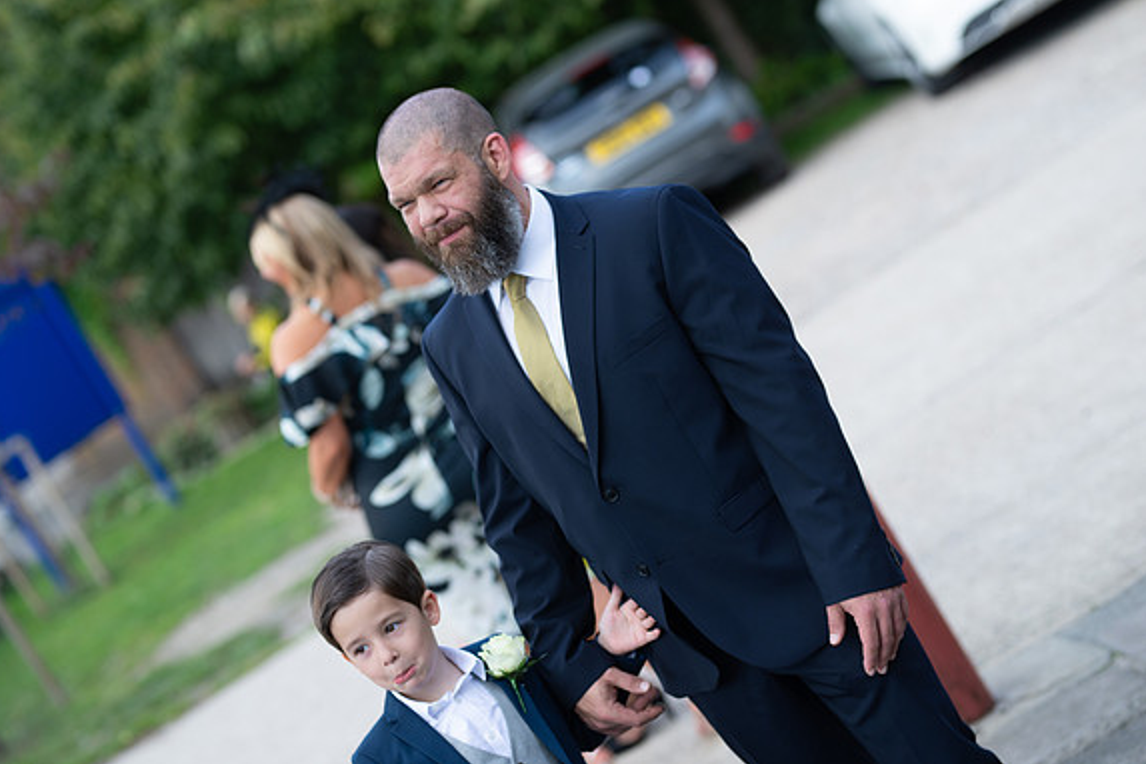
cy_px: 380
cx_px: 570
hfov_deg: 23.6
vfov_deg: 15.9
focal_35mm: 86
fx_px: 2737
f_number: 2.5
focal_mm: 85
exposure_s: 1/320
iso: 125
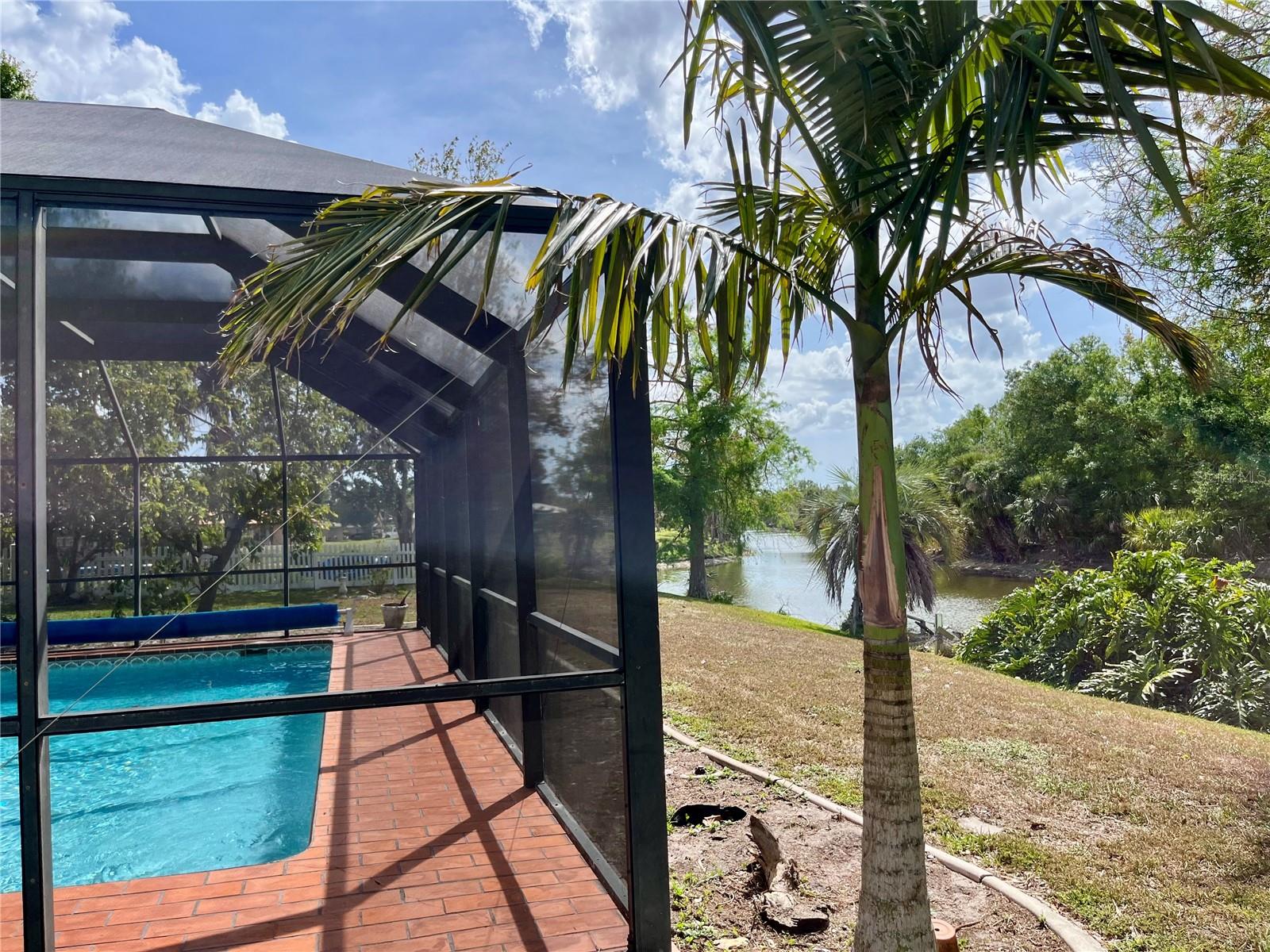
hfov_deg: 67.3
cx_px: 635
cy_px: 476
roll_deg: +2.0
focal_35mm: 26
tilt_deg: +4.3
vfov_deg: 53.1
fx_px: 954
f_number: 1.6
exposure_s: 1/2967
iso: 50
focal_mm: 5.1
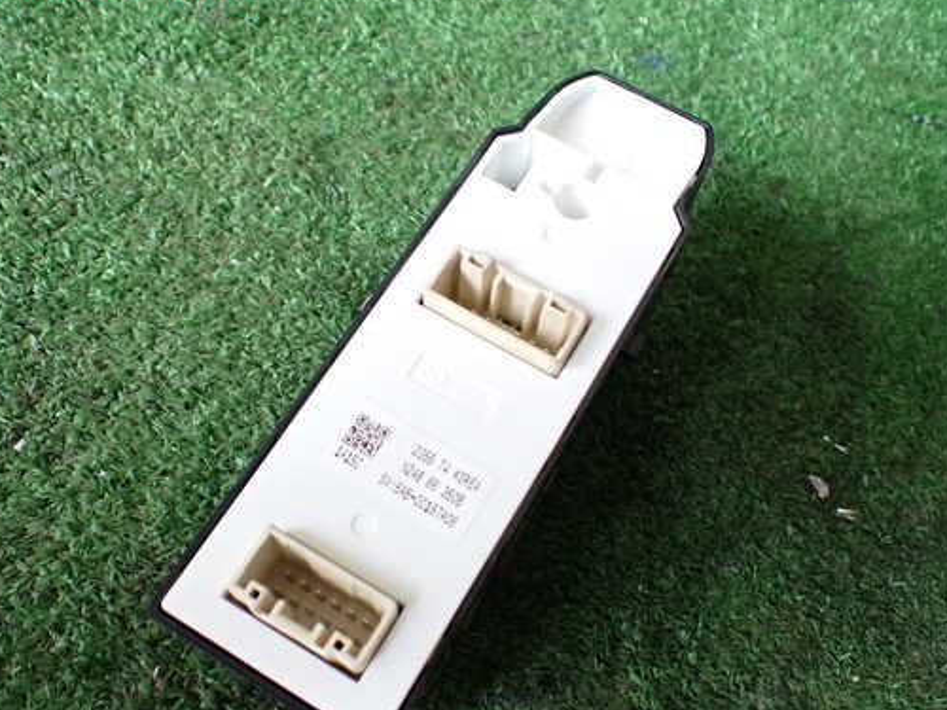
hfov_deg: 51.4
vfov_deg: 39.6
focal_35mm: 36
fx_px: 985
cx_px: 464
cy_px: 382
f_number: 2.3
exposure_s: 1/125
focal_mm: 5.4
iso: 500
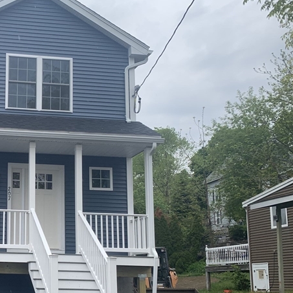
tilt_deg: +7.8
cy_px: 215
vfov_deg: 32.2
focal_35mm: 52
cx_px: -13
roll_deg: -0.6
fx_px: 498
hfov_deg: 30.1
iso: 25
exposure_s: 1/749
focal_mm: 4.25
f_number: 1.8
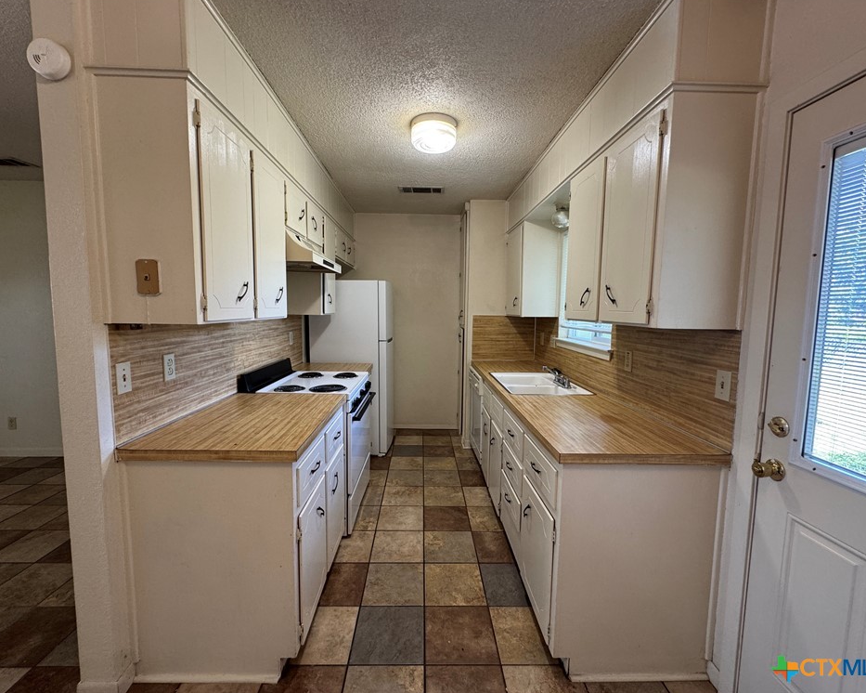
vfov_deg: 84.0
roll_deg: -1.3
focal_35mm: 15
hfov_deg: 96.8
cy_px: 345
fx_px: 384
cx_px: 431
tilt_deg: -5.9
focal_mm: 2.22
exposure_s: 1/60
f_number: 2.2
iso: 160
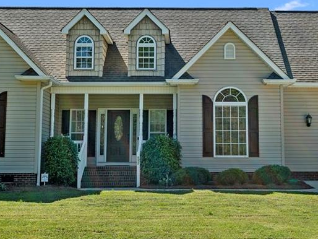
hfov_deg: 28.9
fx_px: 616
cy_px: 66
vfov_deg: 21.8
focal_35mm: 67
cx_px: 189
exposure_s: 1/350
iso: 100
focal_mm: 35
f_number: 11
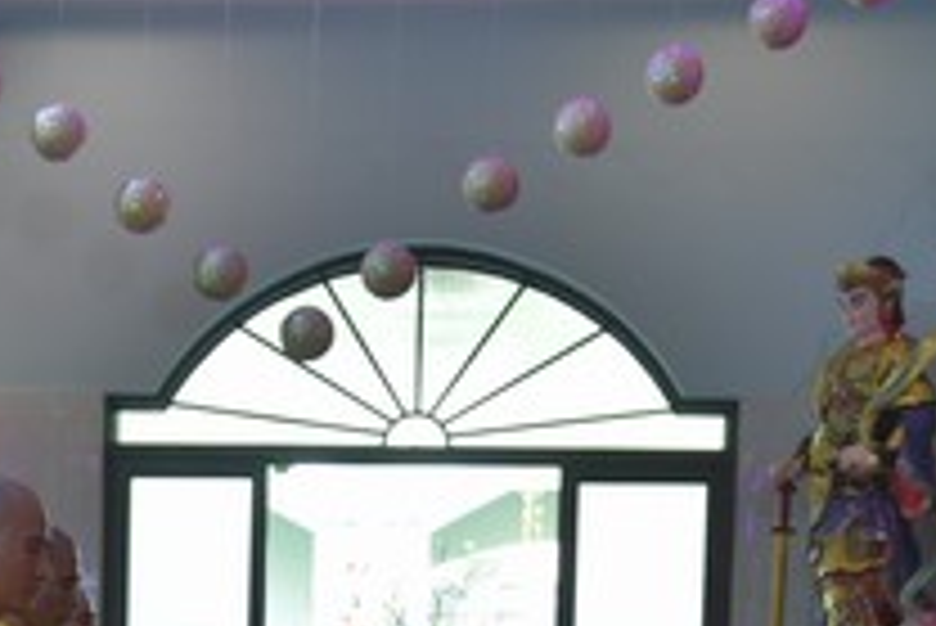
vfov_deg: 13.5
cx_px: 166
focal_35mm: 97
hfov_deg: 20.7
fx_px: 2524
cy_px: 856
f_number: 4
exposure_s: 1/60
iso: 560
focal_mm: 31
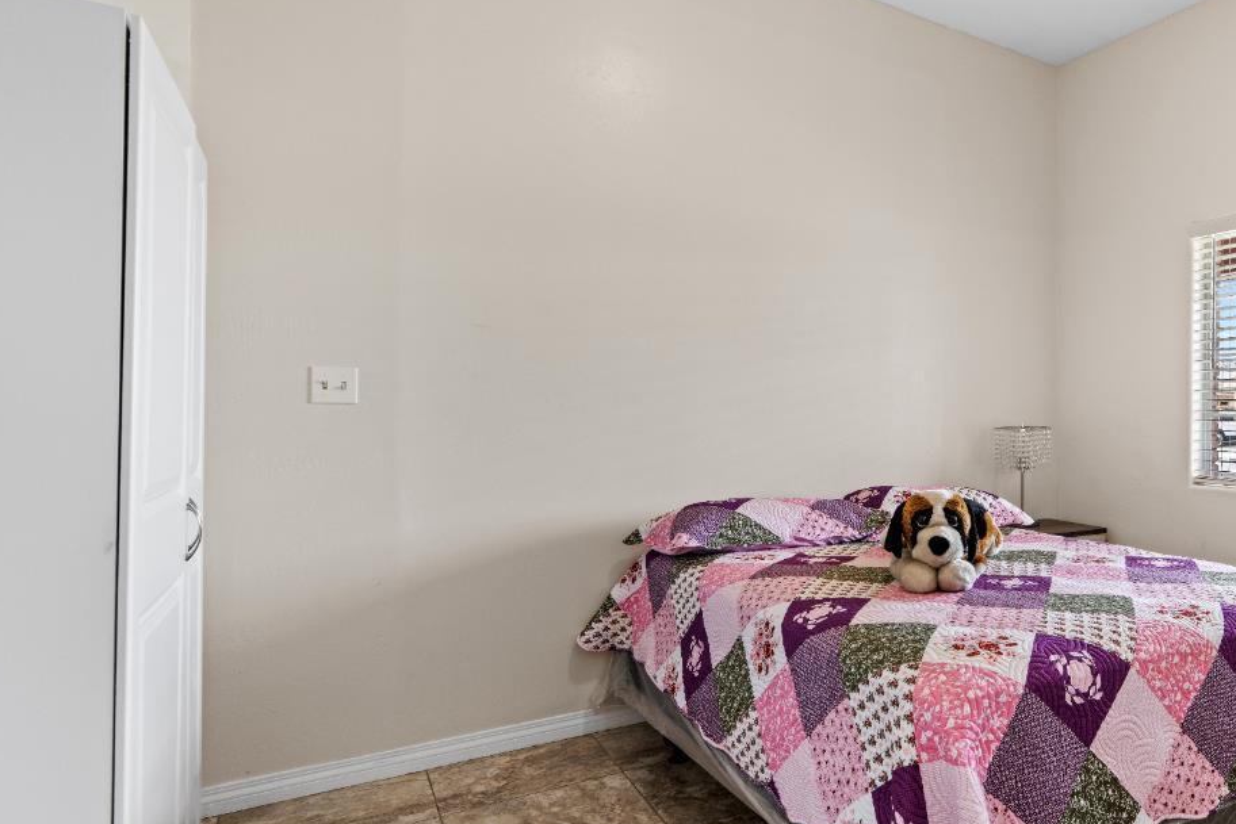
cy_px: 408
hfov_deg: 69.2
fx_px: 790
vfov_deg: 55.1
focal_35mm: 23
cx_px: 976
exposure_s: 1/2
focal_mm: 14
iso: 100
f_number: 9
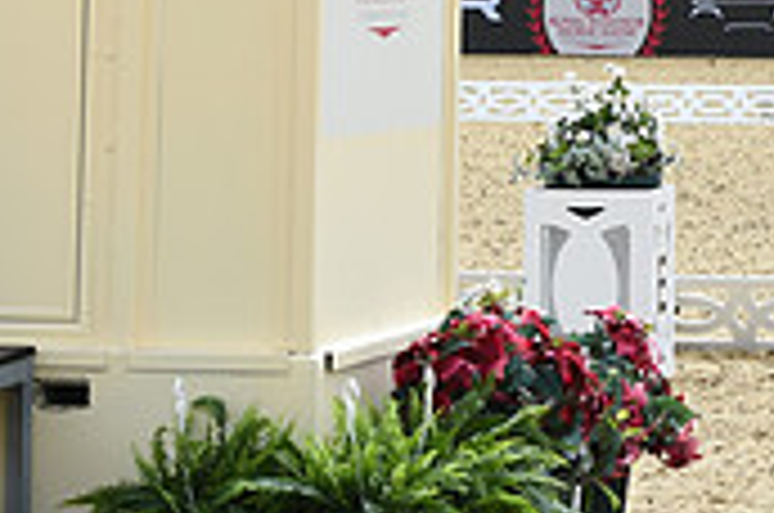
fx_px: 5944
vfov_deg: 4.9
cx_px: 1260
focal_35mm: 277
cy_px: -310
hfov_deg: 7.3
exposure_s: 1/1250
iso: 280
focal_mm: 82
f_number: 5
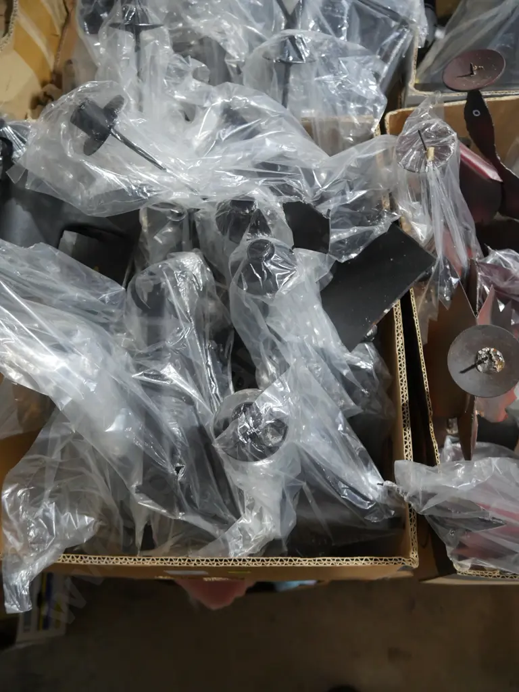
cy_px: 346
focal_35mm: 28
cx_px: 260
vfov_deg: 63.4
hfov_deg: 49.7
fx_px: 560
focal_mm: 14
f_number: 3.5
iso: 1250
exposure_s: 1/125
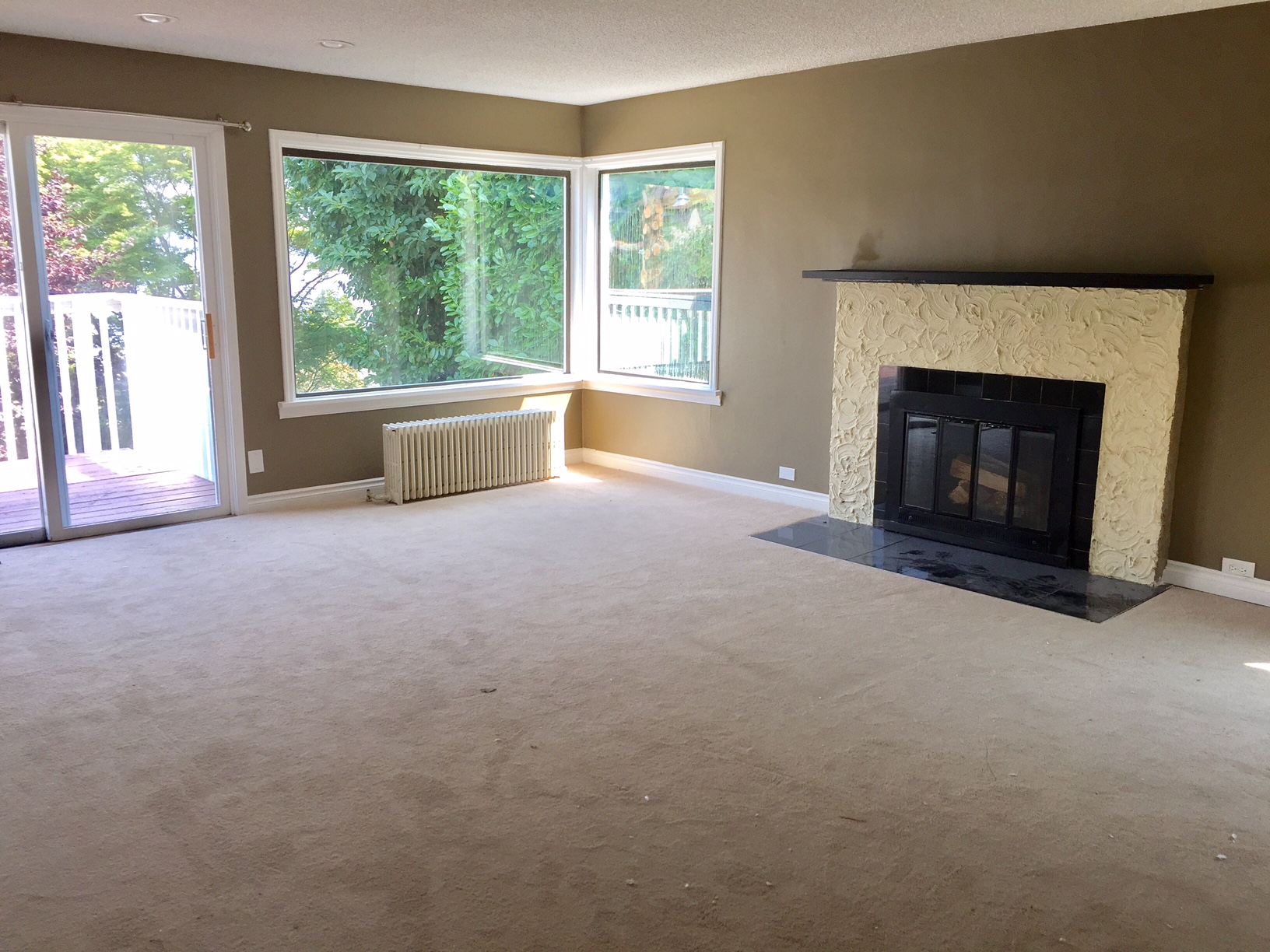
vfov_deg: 48.2
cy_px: 476
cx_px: 635
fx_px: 1064
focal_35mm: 29
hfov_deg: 61.7
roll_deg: -1.7
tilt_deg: -11.0
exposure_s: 1/120
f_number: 2.2
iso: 32
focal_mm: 4.15
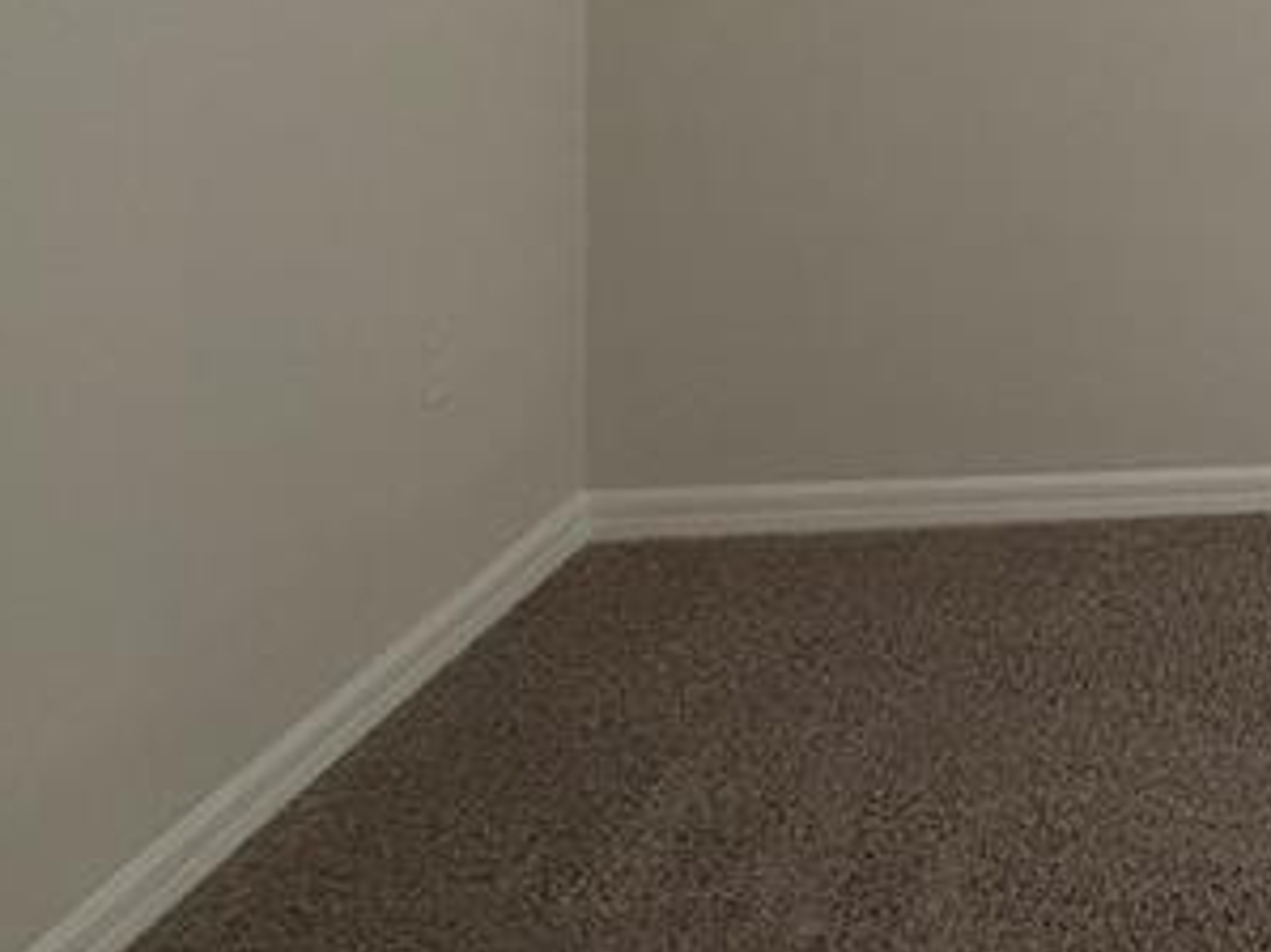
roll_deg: -0.1
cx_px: 1611
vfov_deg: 27.1
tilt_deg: +0.0
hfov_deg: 31.5
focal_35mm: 48
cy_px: -162
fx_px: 1762
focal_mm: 2.22
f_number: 2.2
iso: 160
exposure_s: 1/120
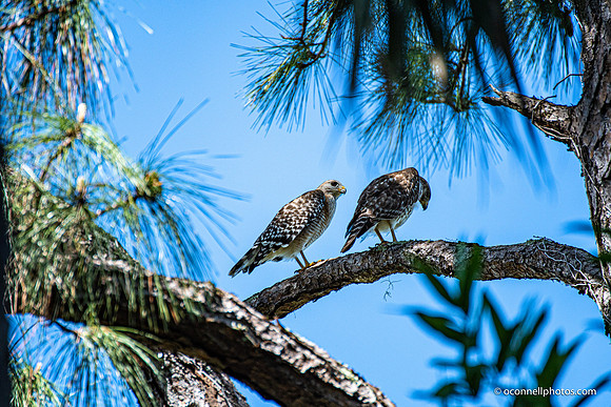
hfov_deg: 4.6
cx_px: 306
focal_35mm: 450
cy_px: 204
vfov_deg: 3.1
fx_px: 7639
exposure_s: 1/640
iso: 100
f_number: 5.6
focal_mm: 300
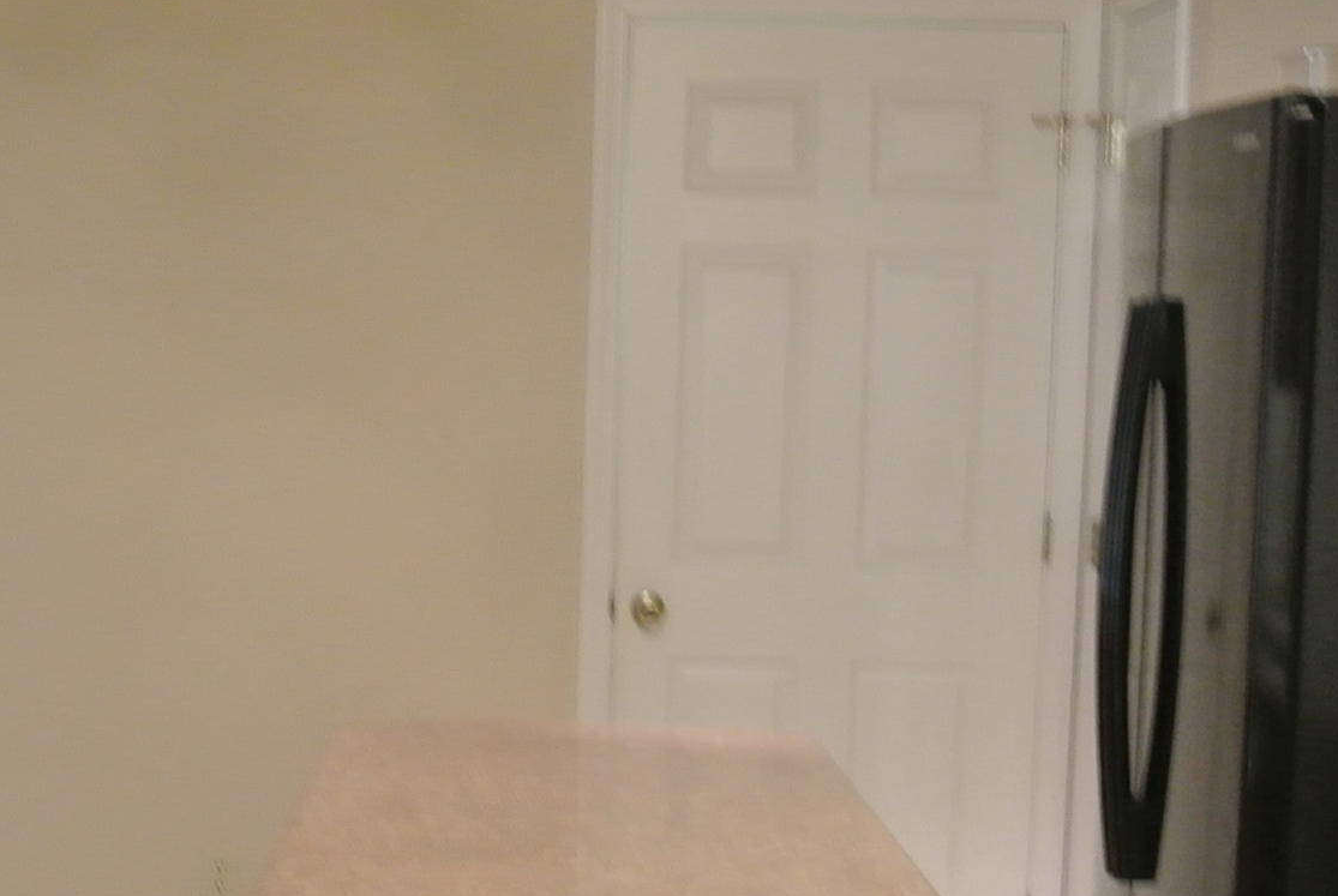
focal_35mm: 78
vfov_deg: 17.5
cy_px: 615
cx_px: 205
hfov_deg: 25.4
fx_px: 2903
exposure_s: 1/20
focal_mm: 11
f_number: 3.5
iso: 800
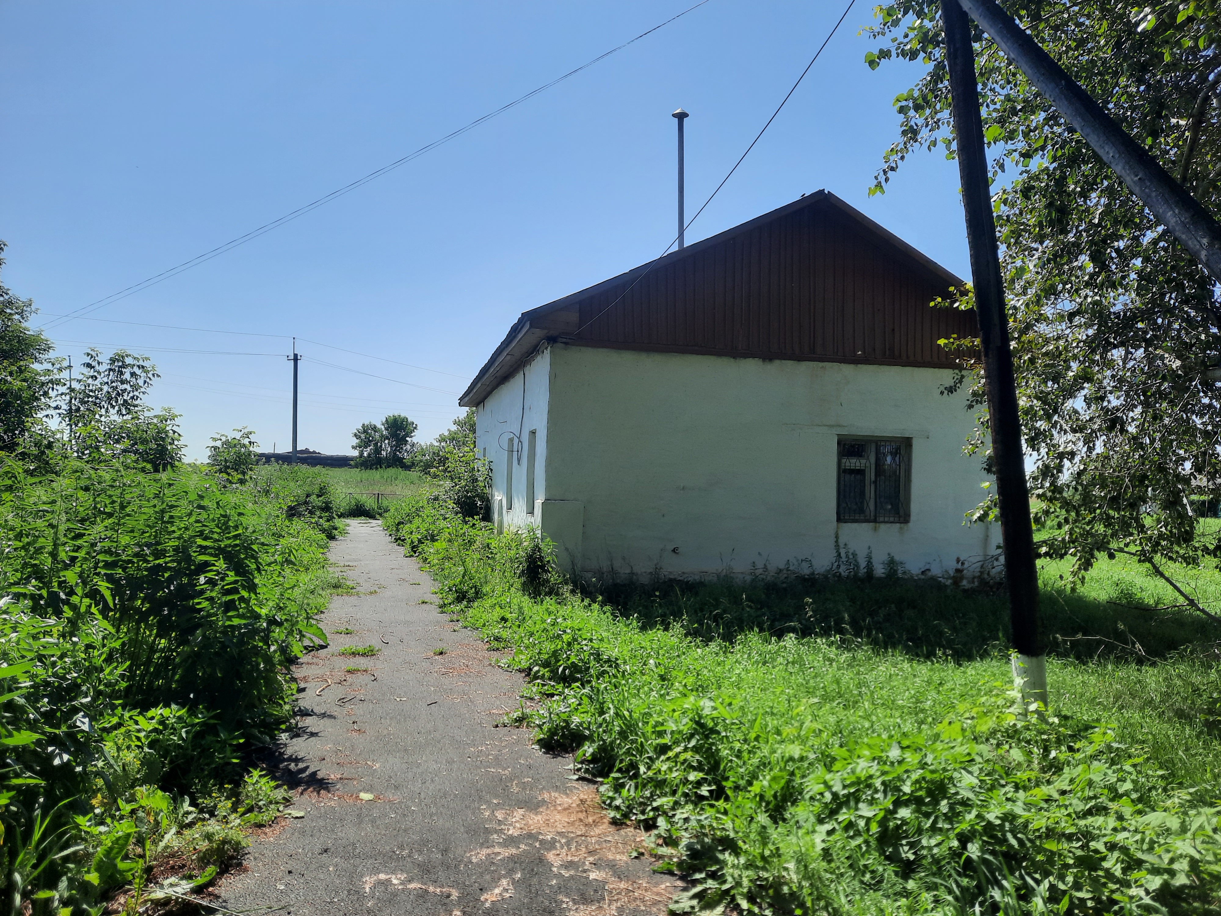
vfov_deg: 54.9
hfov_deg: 69.4
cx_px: 610
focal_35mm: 25
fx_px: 882
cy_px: 458
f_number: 2
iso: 32
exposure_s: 1/1786
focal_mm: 4.6
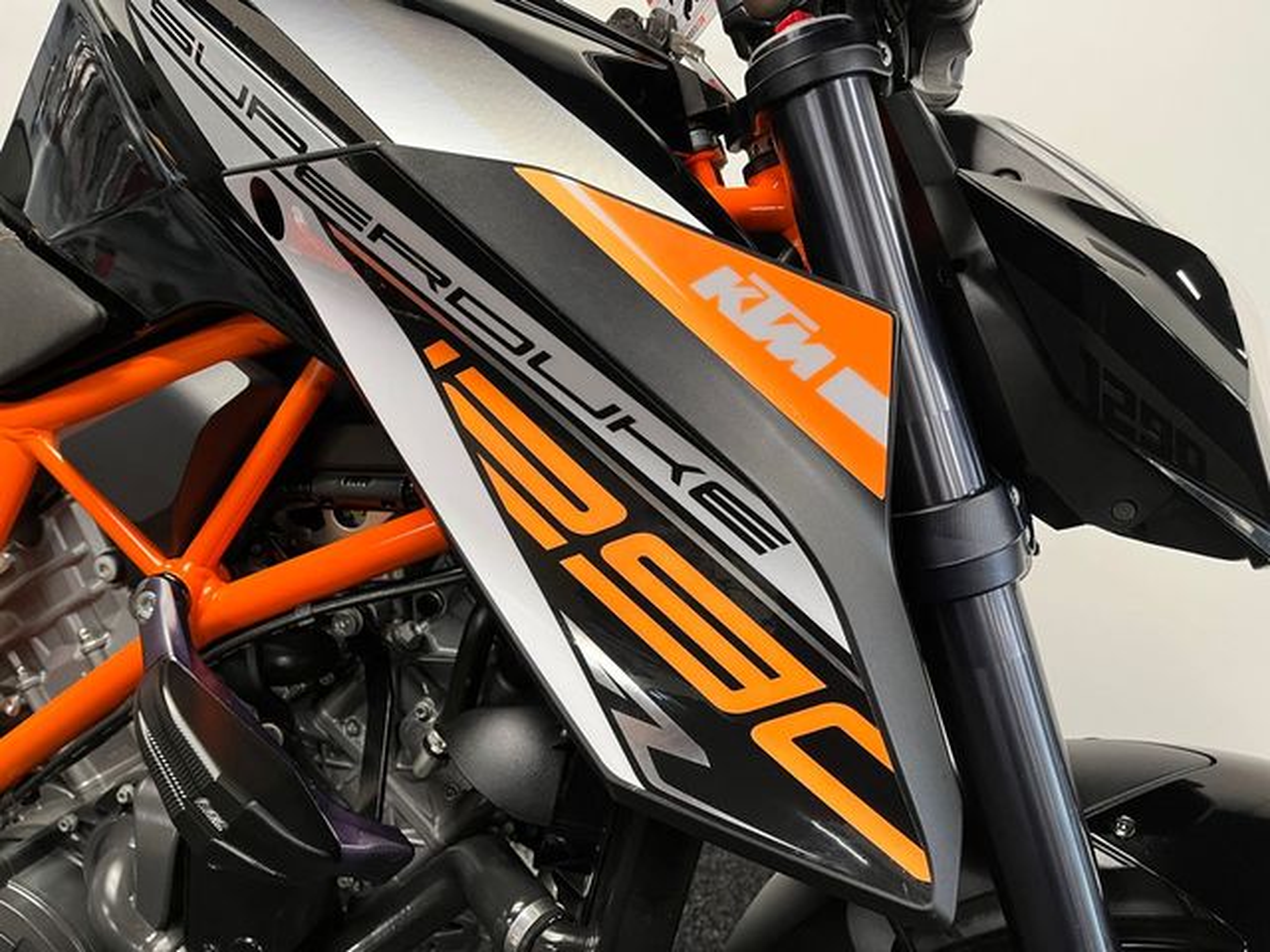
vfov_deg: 53.1
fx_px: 954
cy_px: 476
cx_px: 635
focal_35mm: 26
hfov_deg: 67.3
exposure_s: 1/50
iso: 200
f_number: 1.6
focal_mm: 5.1
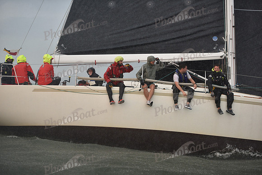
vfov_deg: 17.1
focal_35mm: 80
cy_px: 88
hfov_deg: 25.4
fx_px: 582
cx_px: 131
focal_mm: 80
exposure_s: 1/500
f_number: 2.8
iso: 400
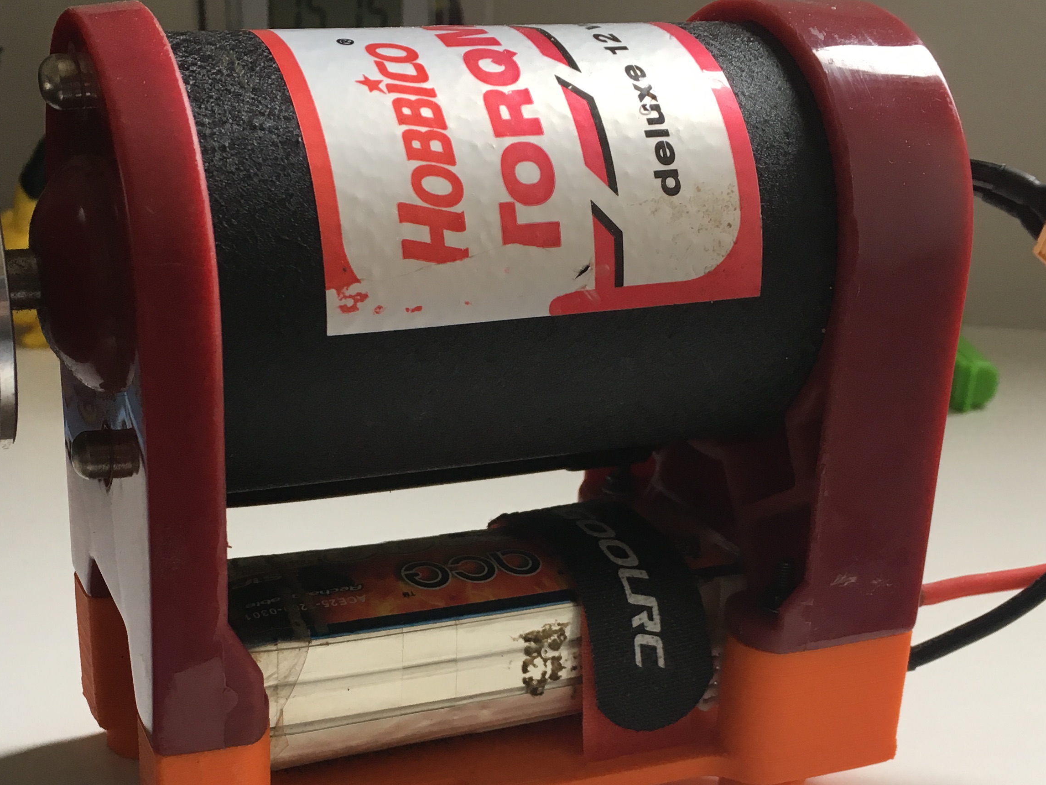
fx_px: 1541
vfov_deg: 28.2
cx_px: 432
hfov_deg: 37.4
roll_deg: -2.9
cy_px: 584
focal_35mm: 51
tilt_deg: -24.7
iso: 25
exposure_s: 1/40
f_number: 2.2
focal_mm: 4.15
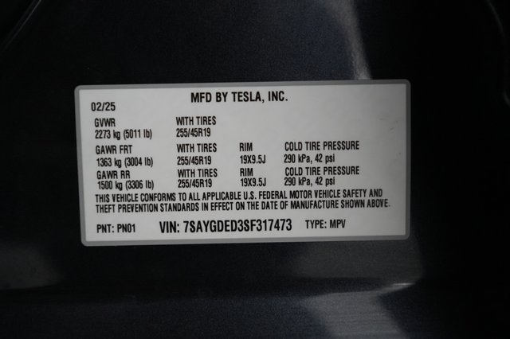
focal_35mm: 28
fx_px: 396
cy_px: 170
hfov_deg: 65.5
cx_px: 255
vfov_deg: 46.4
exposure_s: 1/160
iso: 5000
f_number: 2.8
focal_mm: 28
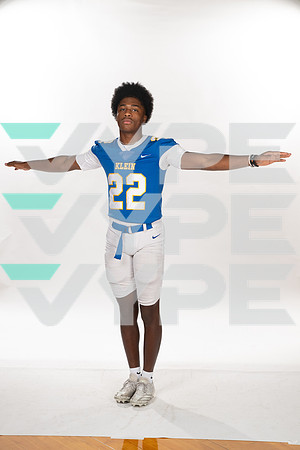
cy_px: 225
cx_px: 150
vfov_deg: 28.8
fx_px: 875
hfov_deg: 19.5
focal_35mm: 70
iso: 800
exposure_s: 1/320
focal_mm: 70
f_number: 7.1
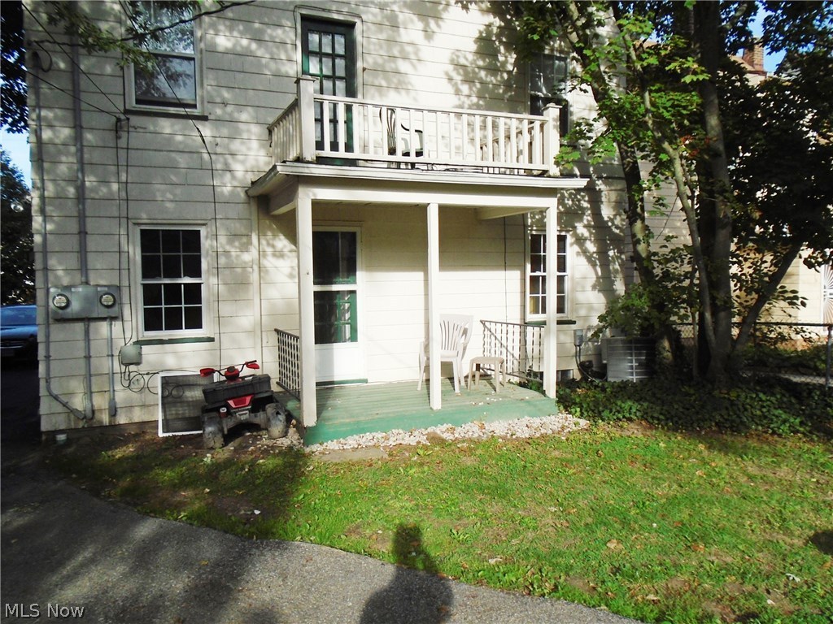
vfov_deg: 53.1
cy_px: 312
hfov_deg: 67.3
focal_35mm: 26
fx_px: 626
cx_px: 416
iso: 100
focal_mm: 4.6
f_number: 8
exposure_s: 1/160
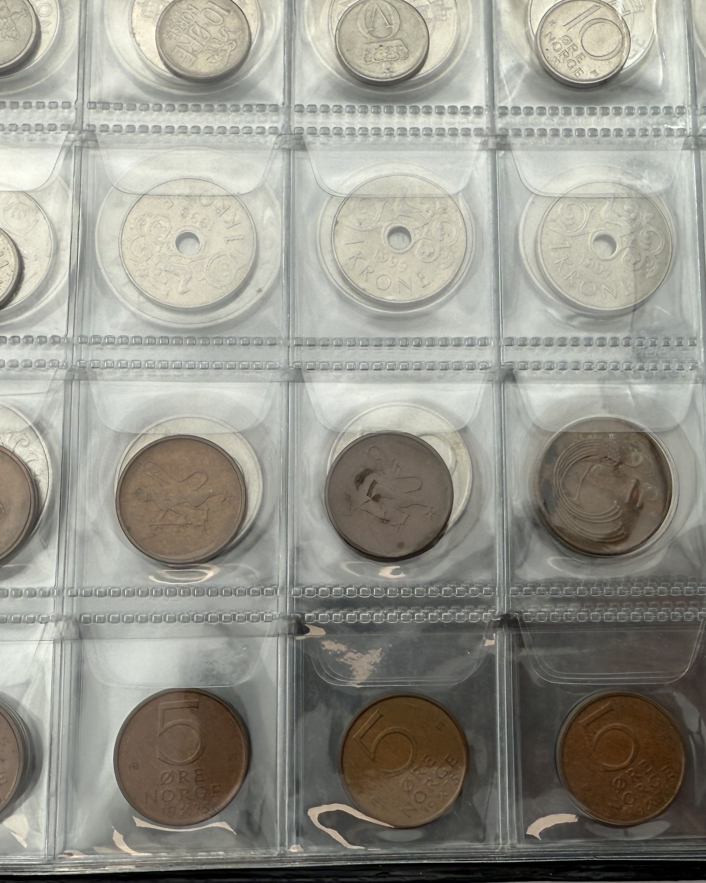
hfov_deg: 34.6
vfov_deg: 42.9
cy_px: 404
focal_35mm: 43
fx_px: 1123
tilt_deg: -79.7
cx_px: 456
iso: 40
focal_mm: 2.22
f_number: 2.2
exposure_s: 1/248
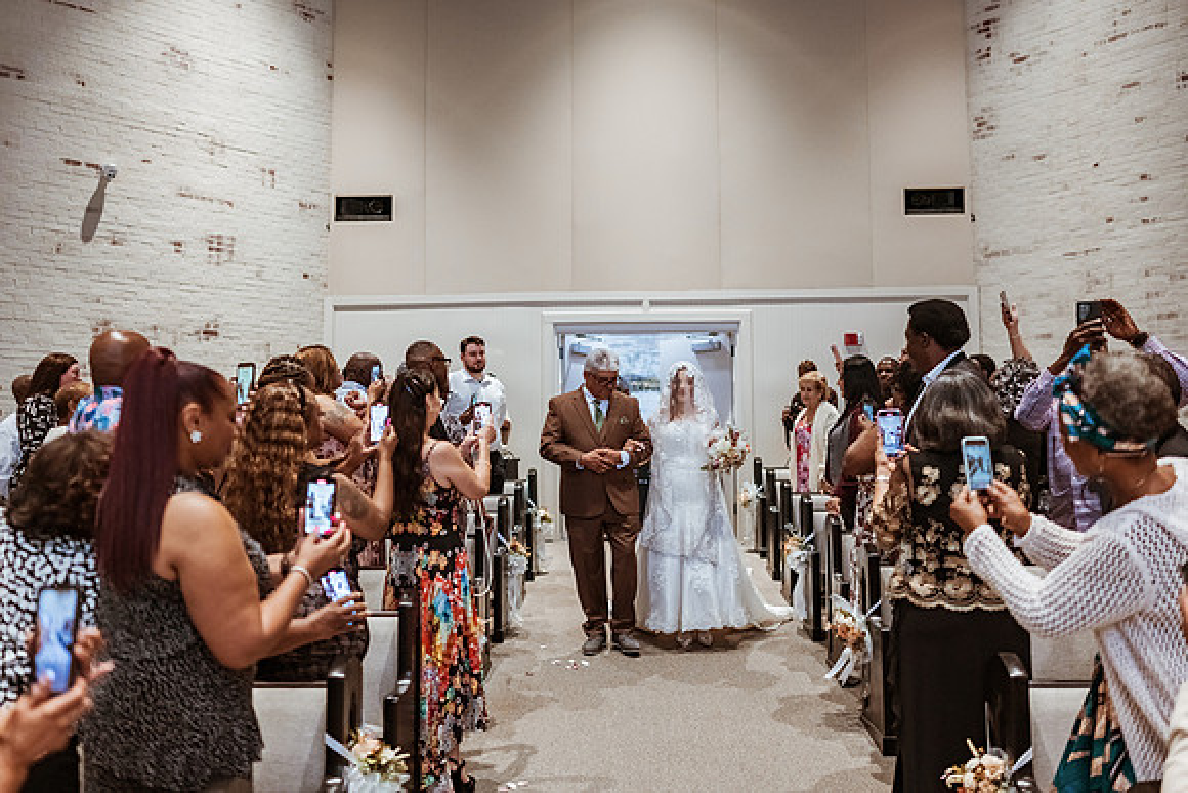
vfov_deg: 37.9
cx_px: 594
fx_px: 1155
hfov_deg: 54.4
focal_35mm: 35
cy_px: 396
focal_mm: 35
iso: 1250
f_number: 1.8
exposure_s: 1/500
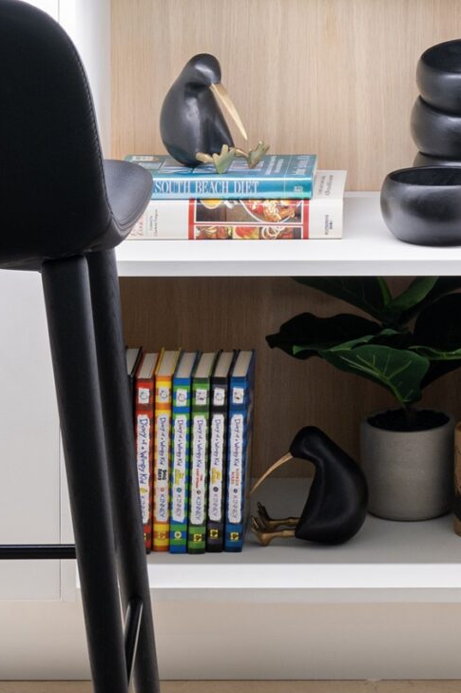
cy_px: -274
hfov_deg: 10.0
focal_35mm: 137
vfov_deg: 14.2
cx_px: 330
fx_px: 2635
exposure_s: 1
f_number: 9
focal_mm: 26.5
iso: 200
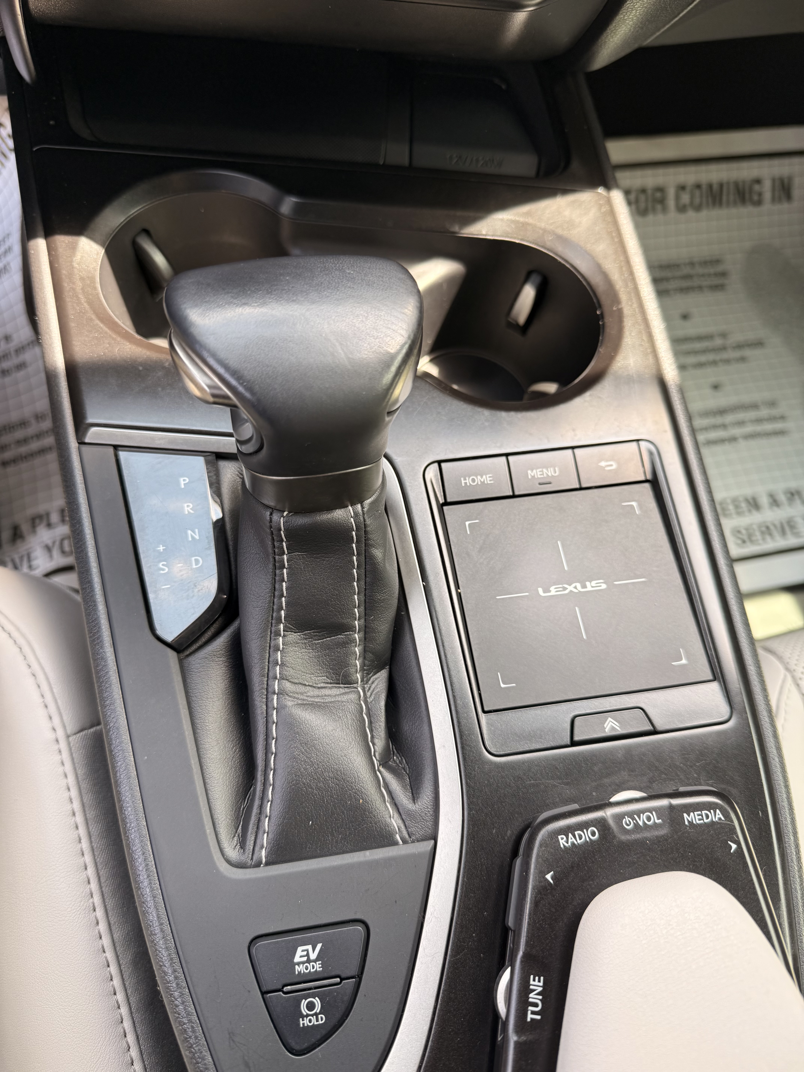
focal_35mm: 24
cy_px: 536
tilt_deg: -70.6
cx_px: 402
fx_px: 743
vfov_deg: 71.6
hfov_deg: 56.8
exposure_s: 1/172
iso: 80
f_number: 1.78
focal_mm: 6.76
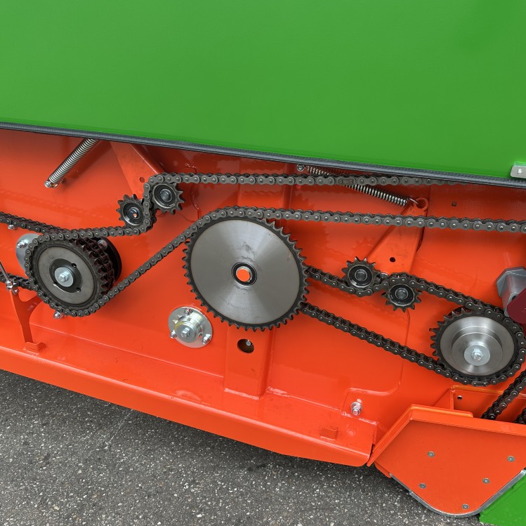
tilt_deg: -23.6
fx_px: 499
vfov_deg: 55.6
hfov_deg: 55.2
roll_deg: +2.8
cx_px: 314
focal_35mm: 29
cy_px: 261
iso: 64
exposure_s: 1/223
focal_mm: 6.86
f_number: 1.78
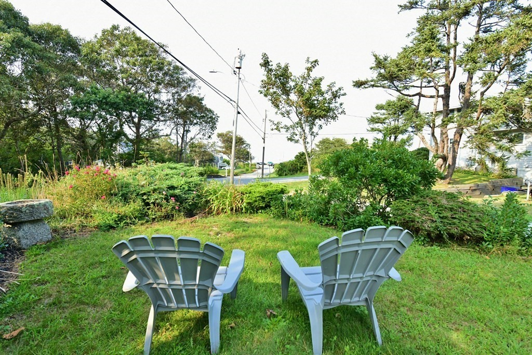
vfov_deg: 67.4
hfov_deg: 90.0
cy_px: 178
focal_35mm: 18
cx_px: 266
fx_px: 266
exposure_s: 1/1250
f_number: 10
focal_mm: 18
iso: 6400
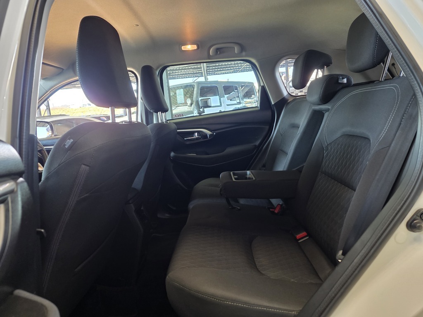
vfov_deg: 58.9
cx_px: 212
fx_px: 281
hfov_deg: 73.9
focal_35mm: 23
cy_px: 158
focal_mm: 6.25
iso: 500
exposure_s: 1/100
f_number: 1.7
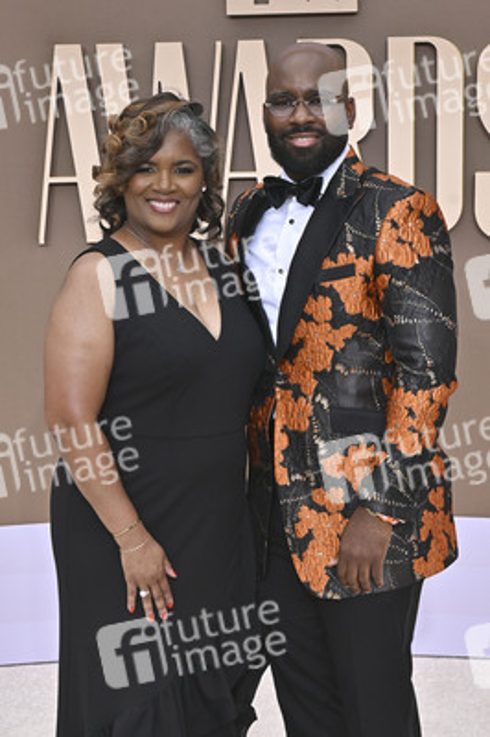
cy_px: 368
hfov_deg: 26.9
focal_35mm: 50
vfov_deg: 39.6
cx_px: 245
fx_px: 1023
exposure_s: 1/320
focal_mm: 50
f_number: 9
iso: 320
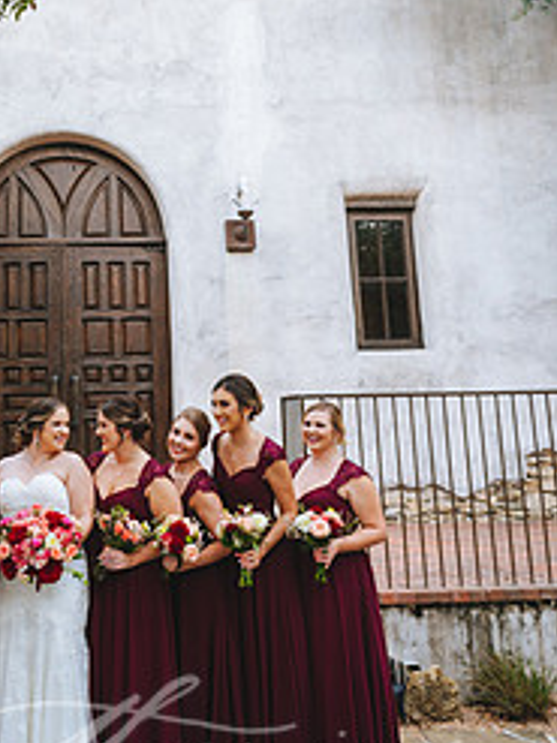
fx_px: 902
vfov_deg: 43.7
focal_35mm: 42
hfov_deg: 33.3
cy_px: 211
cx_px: 110
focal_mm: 24
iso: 500
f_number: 2.8
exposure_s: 1/200
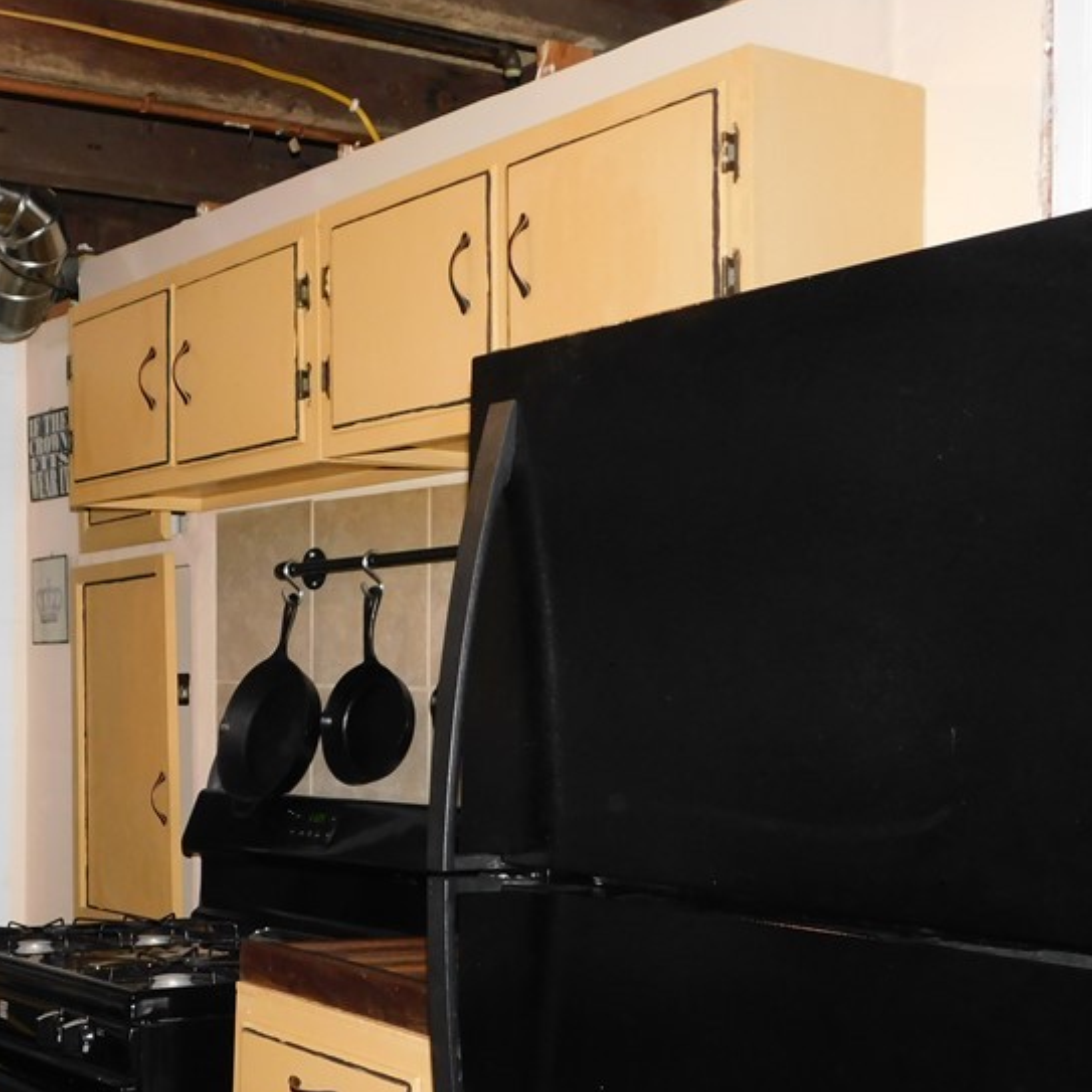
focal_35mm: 50
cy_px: 692
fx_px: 1785
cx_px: 175
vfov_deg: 33.8
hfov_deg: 32.8
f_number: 3.2
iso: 250
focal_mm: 5.3
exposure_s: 1/30
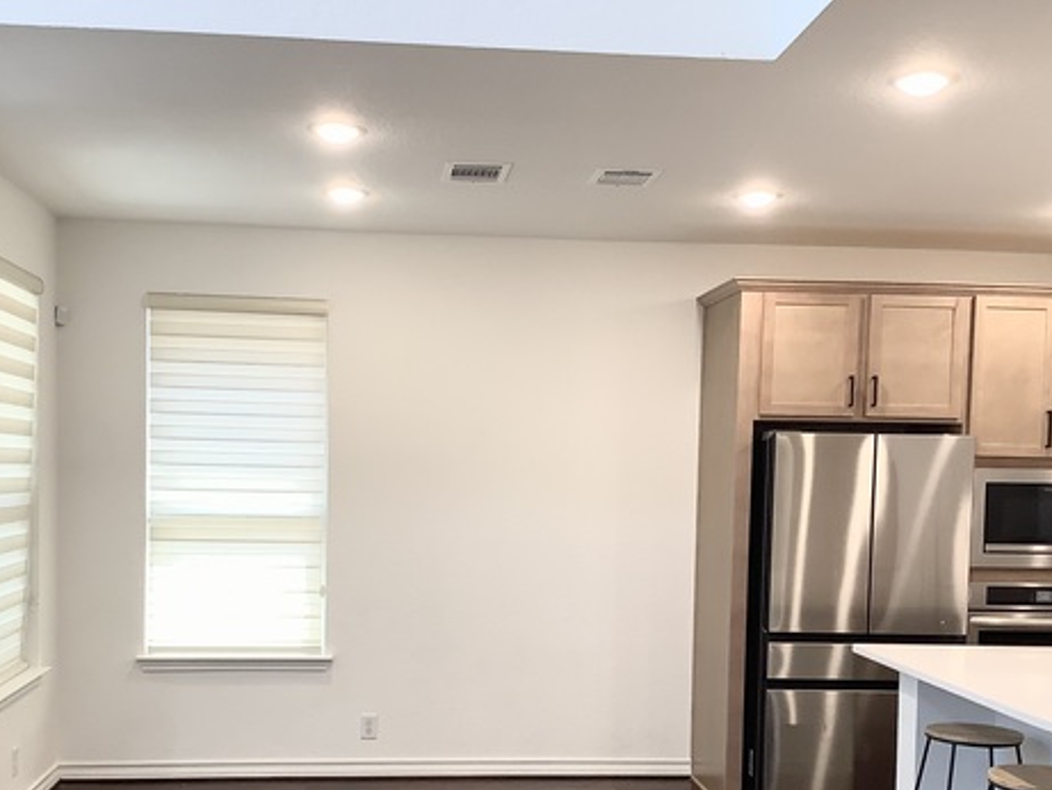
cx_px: 502
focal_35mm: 43
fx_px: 1307
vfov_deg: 33.2
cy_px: 546
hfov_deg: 43.8
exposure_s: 1/60
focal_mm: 3.3
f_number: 2.4
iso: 100
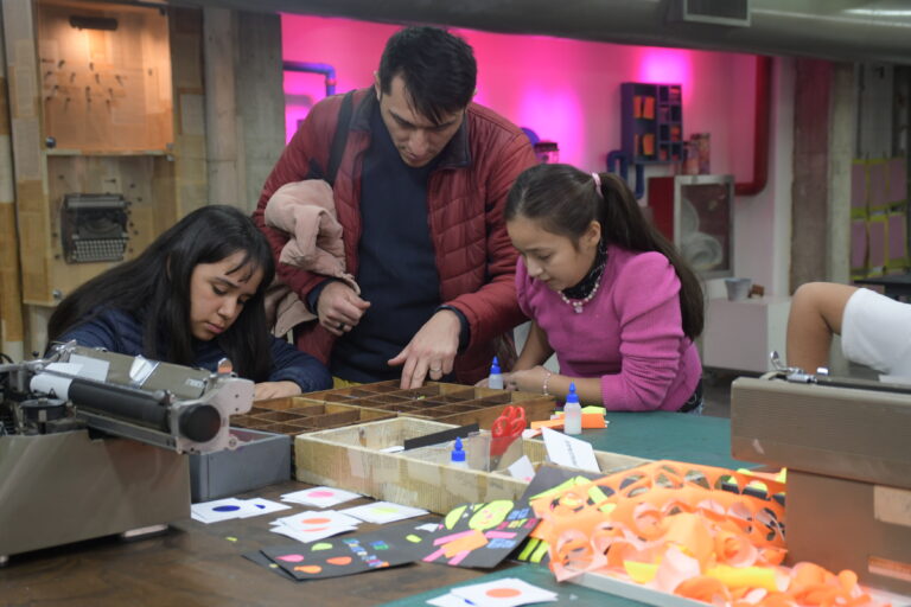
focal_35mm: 52
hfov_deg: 38.2
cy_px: 304
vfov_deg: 26.0
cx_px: 456
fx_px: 1316
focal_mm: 35
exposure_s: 1/50
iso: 800
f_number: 4.2
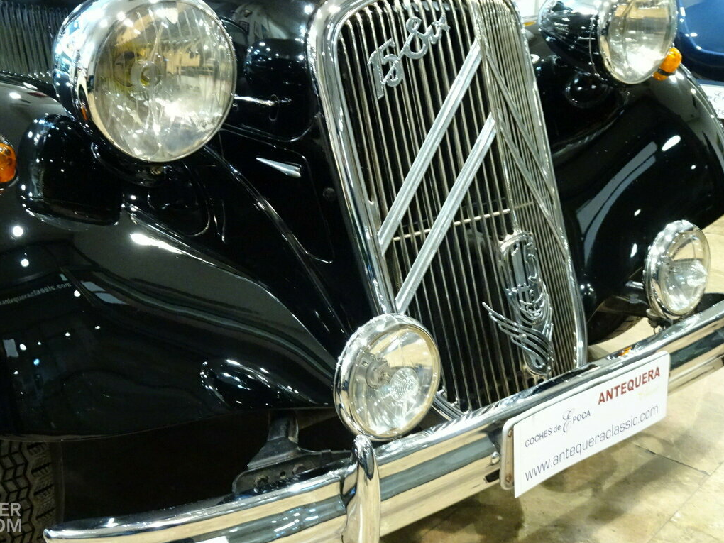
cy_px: 227
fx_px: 837
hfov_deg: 46.8
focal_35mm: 40
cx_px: 334
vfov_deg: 35.9
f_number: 4
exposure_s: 1/6
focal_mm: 5.79
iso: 800
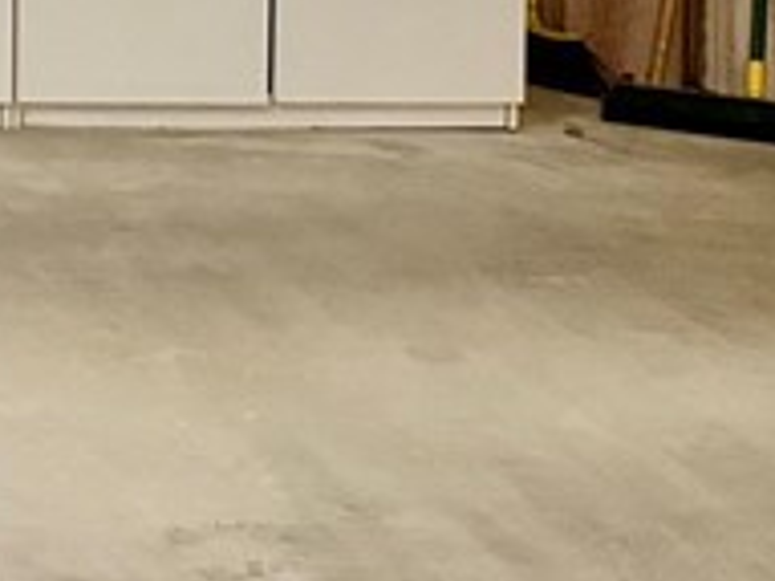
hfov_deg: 12.6
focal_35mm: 129
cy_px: -553
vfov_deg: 10.6
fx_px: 2886
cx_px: -962
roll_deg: -1.1
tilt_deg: -1.7
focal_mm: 6.76
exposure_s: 1/60
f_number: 1.78
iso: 640
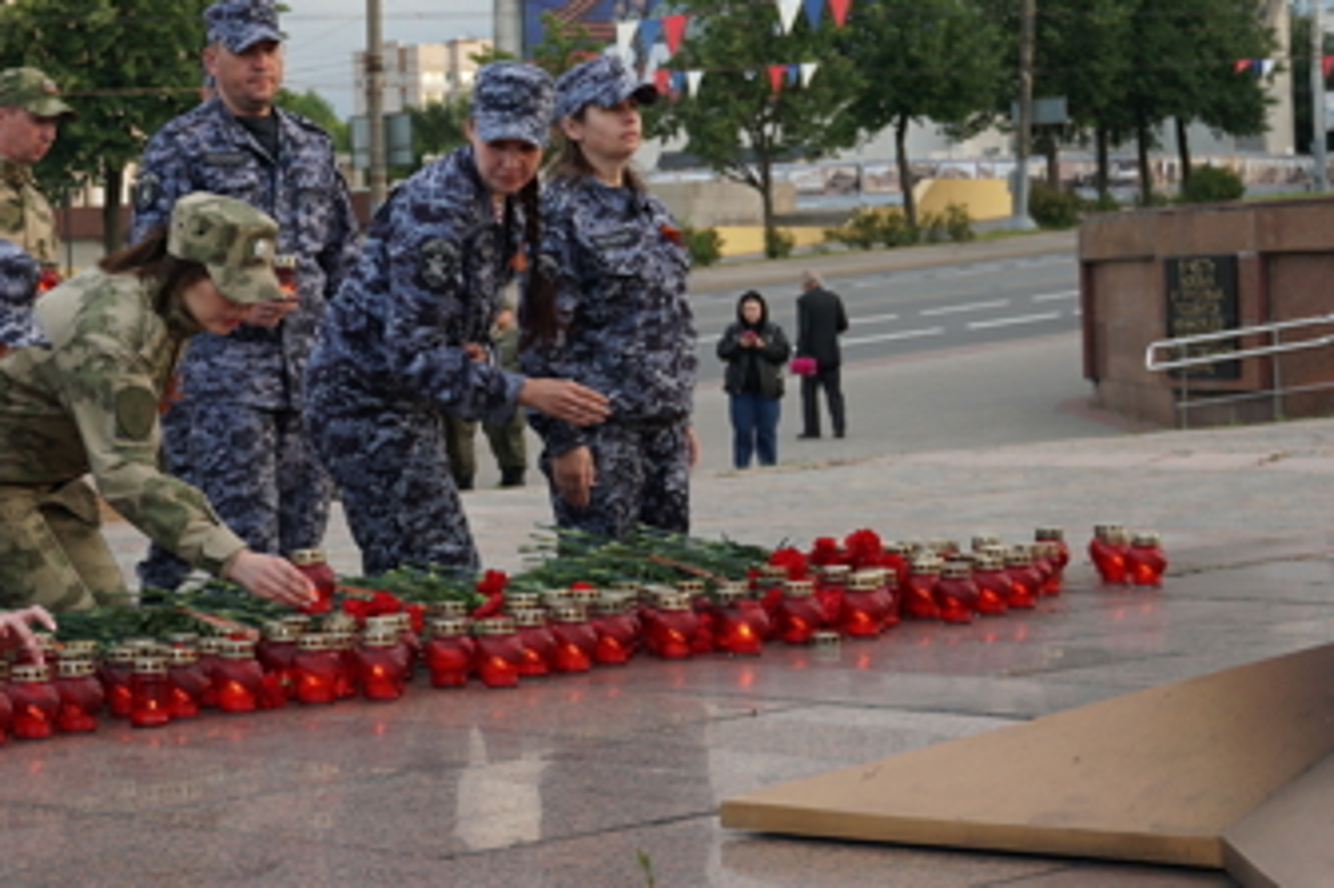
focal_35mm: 101
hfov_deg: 20.0
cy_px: 402
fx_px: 3741
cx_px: 295
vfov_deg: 13.5
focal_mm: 30
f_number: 4.5
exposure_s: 1/160
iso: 250
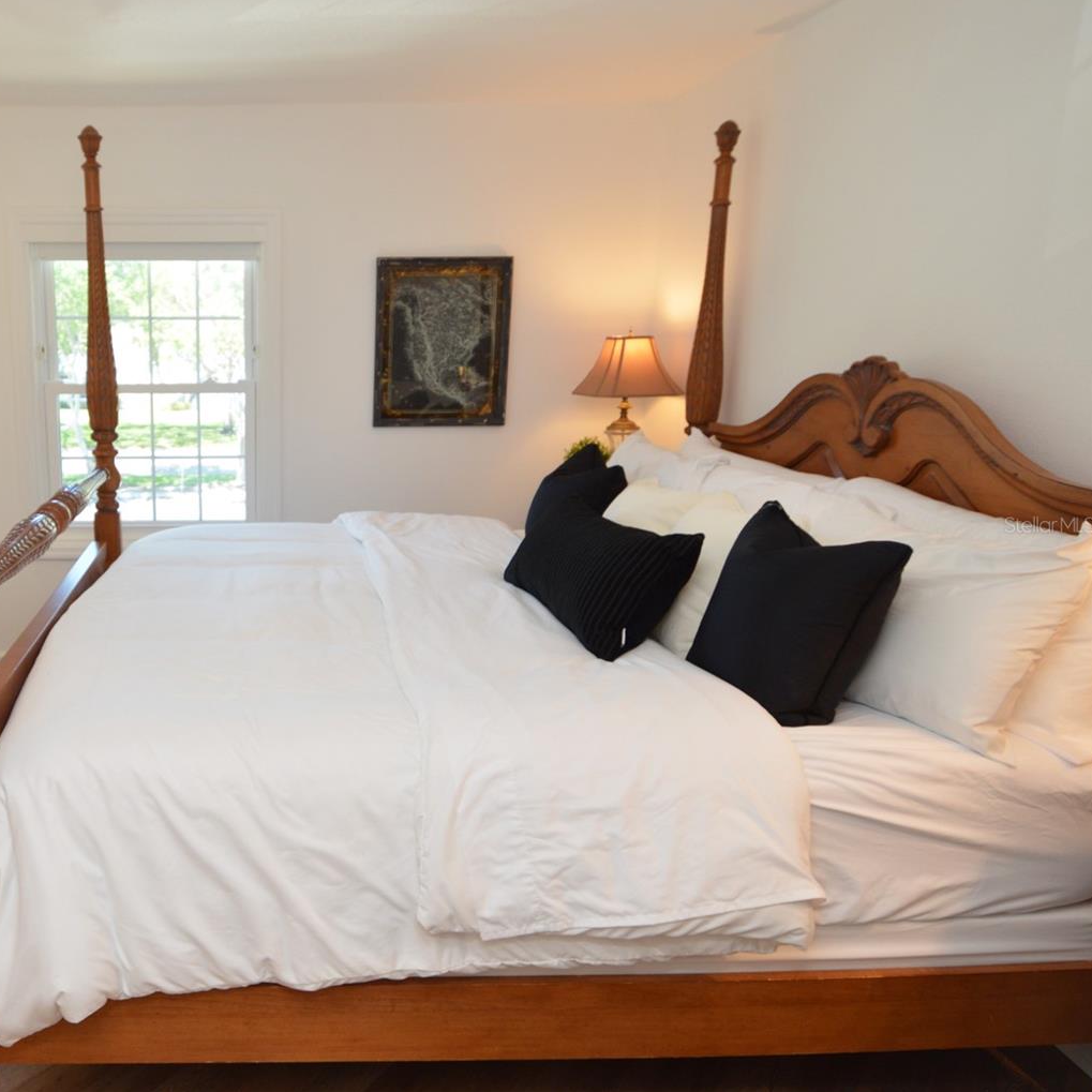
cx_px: 242
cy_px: 525
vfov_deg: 65.0
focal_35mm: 24
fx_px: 857
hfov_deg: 60.6
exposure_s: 1/80
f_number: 4.5
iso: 400
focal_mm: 12
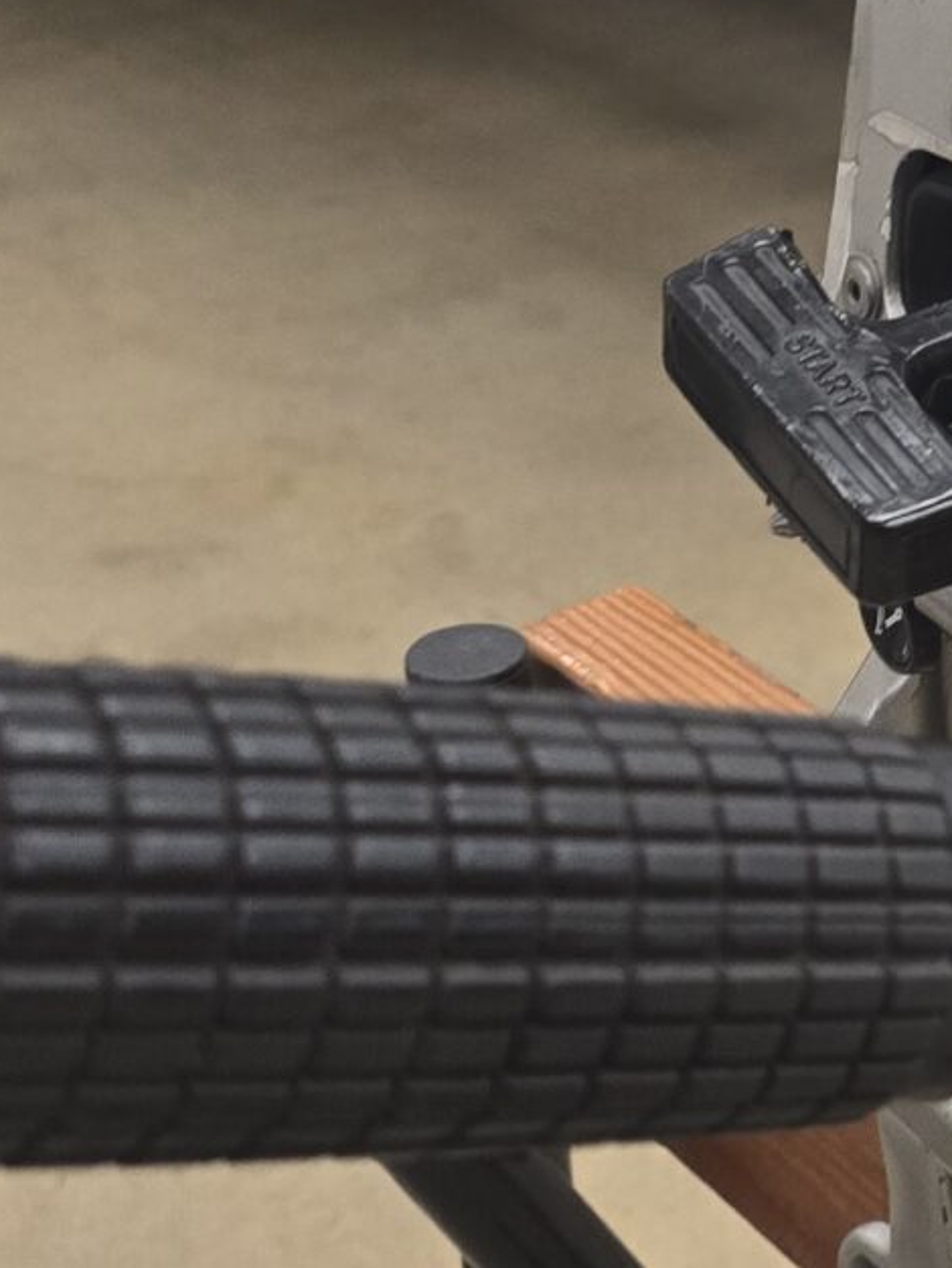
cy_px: -26
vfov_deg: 20.2
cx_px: 1367
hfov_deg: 14.8
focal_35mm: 94
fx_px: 3445
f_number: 1.7
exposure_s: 1/100
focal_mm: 6.3
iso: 400
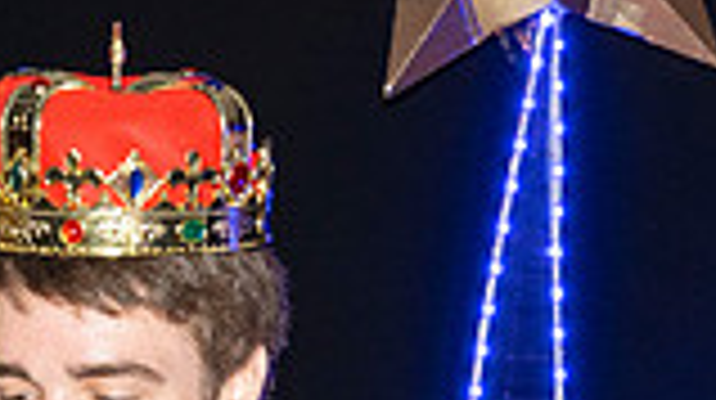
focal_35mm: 196
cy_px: 881
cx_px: 265
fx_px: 3717
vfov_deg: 6.0
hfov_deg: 11.0
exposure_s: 1/100
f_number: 5.6
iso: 1000
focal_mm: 44
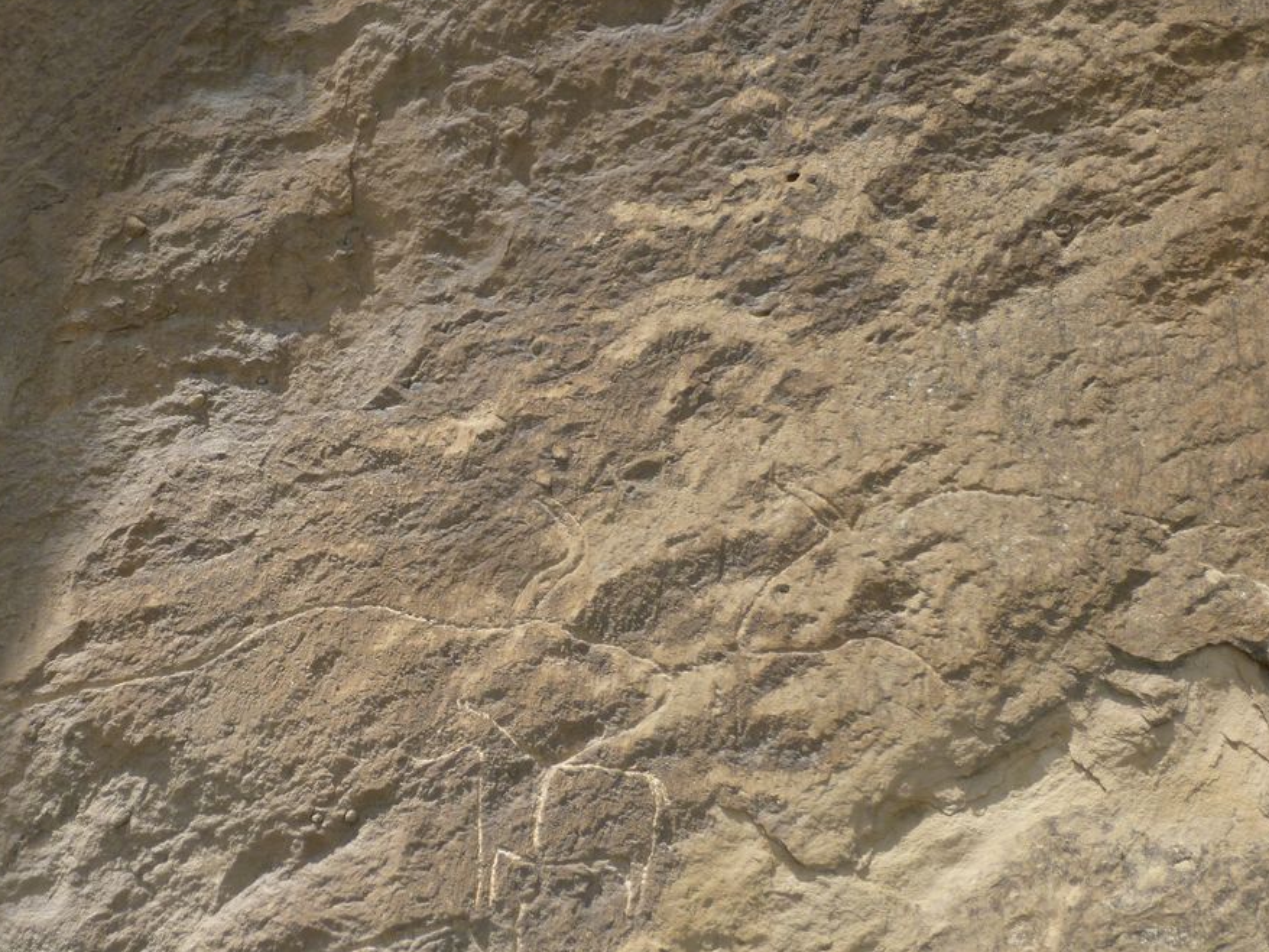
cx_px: 457
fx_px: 3007
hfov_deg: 23.8
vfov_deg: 18.0
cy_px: 565
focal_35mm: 82
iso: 100
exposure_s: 1/500
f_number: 4.3
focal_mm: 10.7
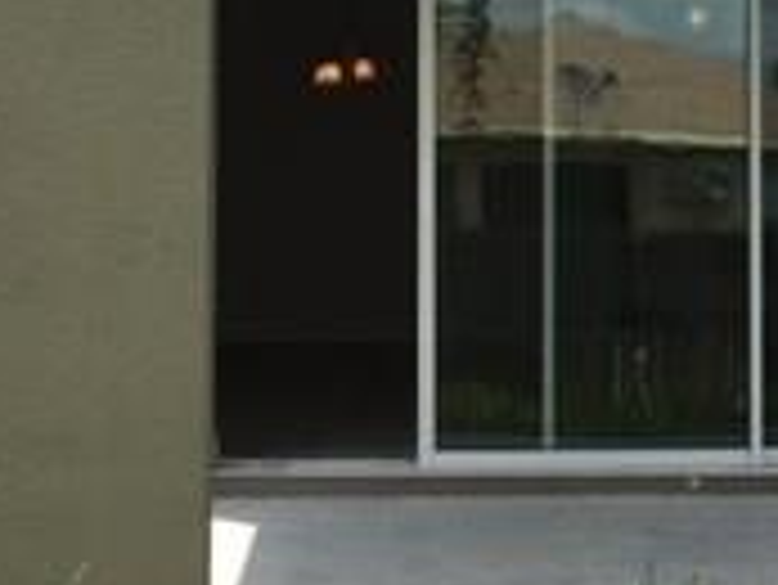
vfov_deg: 13.8
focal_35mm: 107
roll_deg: -0.5
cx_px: 549
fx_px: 2407
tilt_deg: +1.4
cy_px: 130
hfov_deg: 18.3
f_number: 2.2
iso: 25
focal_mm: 4.15
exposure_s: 1/1040
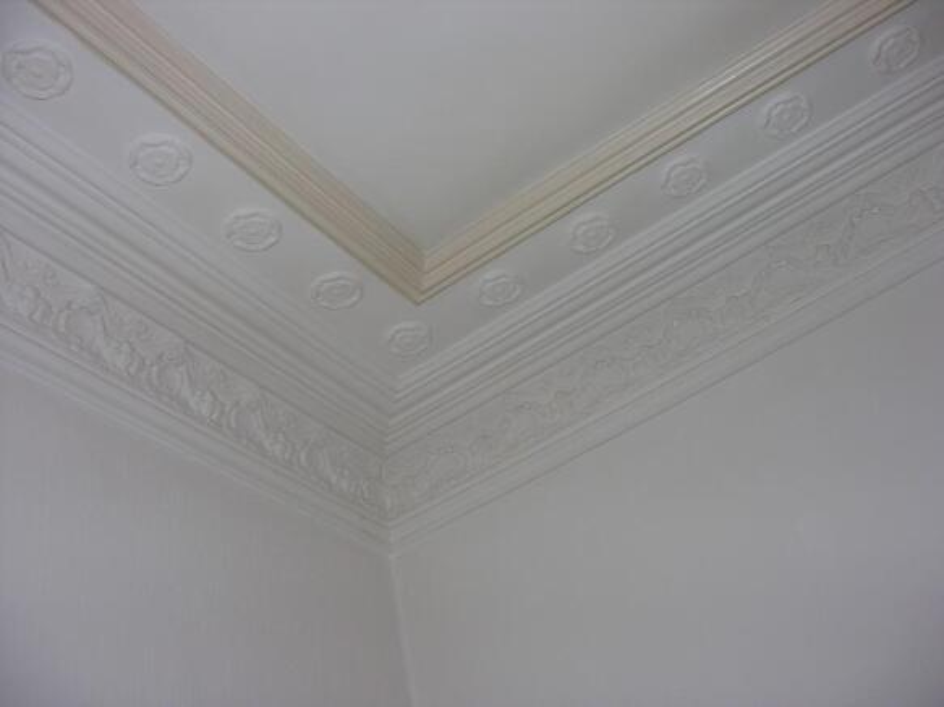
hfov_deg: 52.6
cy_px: 354
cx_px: 472
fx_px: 954
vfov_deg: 40.7
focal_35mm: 35
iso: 50
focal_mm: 8.9
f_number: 2.8
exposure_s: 1/60.1
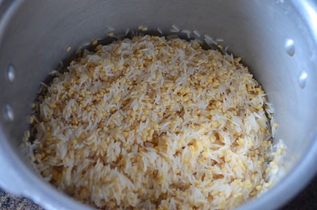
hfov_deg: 41.2
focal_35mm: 48
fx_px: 422
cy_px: 105
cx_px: 158
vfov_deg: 28.0
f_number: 4.8
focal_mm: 32
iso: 800
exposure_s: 1/50
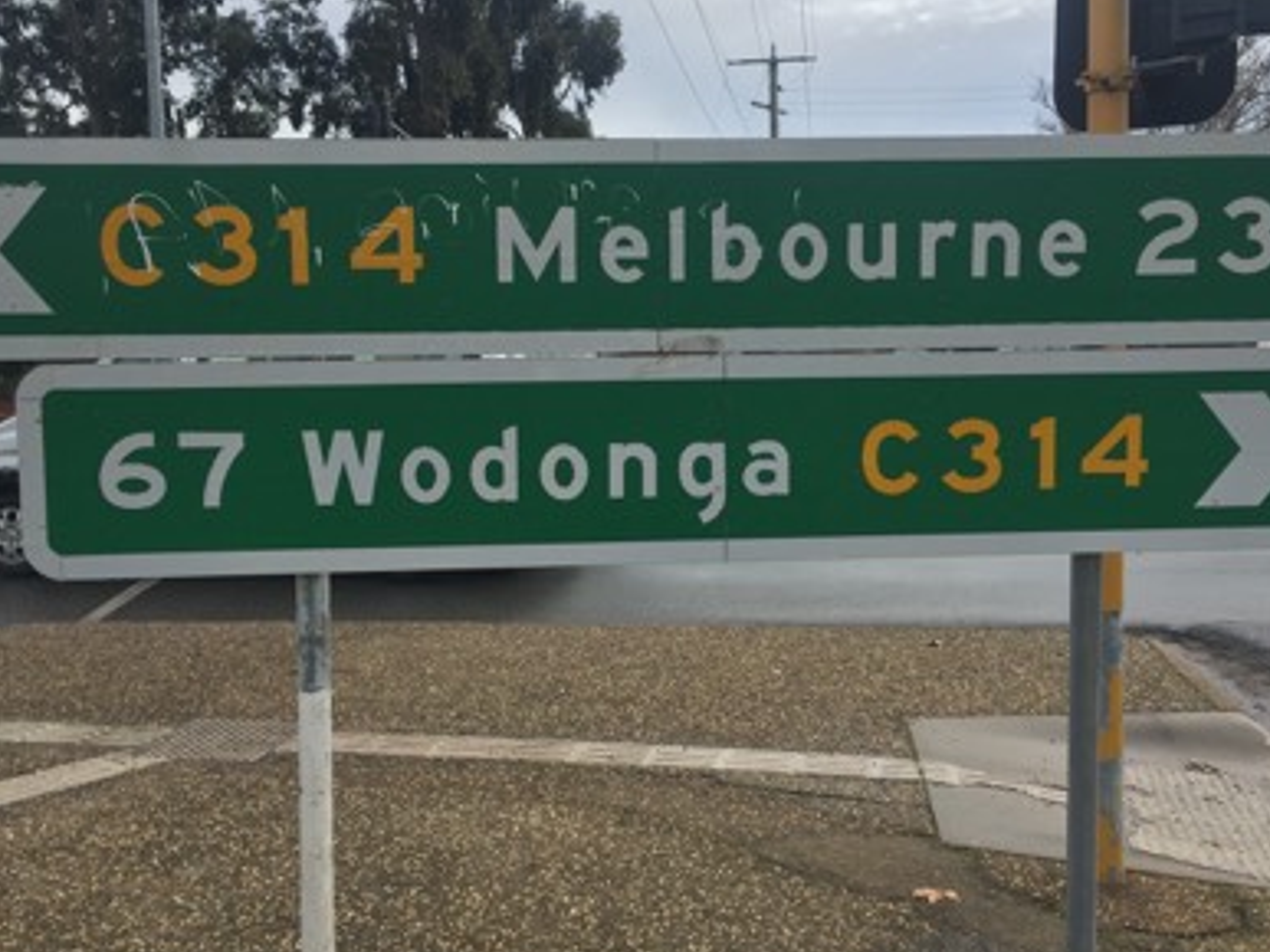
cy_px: 479
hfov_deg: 47.9
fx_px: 1430
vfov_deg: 36.8
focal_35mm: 39
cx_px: 637
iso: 32
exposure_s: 1/1014
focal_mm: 4.15
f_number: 2.2
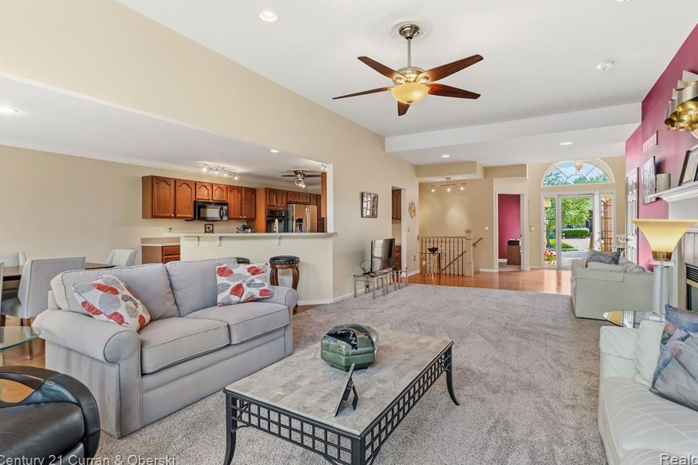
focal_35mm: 18
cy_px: 225
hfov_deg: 89.9
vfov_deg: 67.4
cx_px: 363
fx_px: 349
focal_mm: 11.3
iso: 800
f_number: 8
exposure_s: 1/4
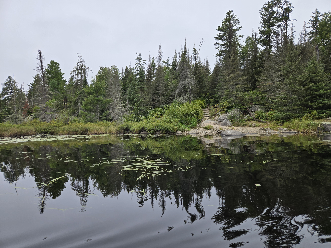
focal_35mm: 23
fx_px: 220
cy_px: 124
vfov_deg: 58.9
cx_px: 166
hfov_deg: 73.9
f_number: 1.8
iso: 25
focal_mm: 5.4
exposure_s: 1/426
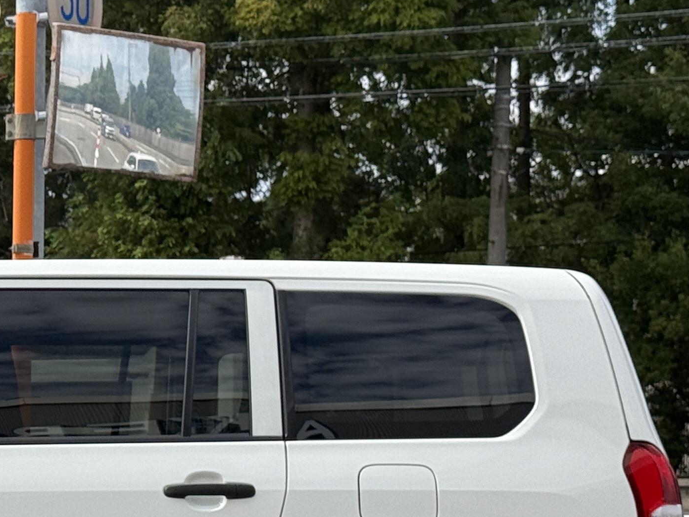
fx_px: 2767
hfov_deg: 13.8
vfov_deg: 10.6
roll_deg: -0.9
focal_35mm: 139
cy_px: 464
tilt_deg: +2.1
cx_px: -148
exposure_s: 1/3891
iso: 64
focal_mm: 6.76
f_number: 1.78
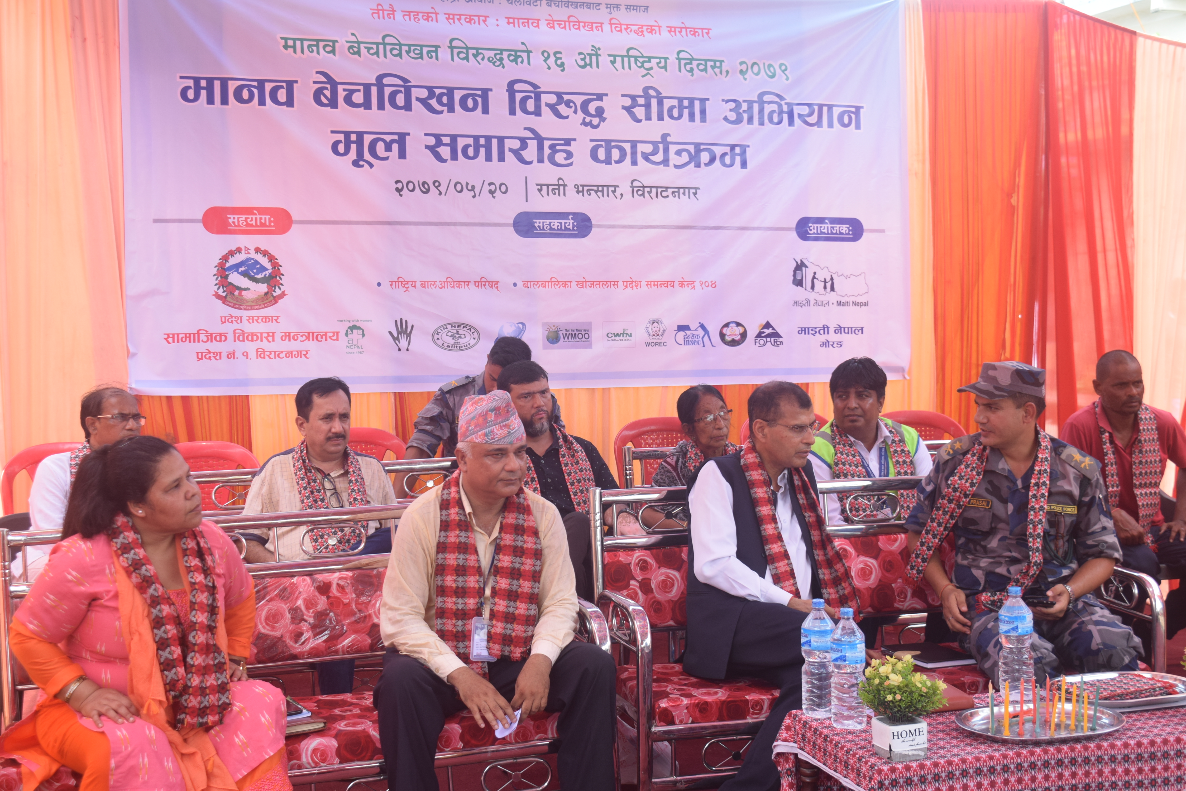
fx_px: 1680
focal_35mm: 51
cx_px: 593
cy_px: 396
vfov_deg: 26.5
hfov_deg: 38.9
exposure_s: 1/250
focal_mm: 34
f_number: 8
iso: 400
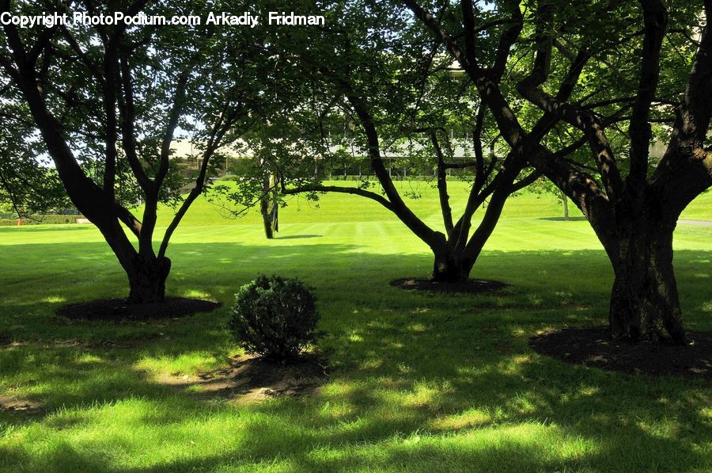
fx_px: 592
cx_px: 356
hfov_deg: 62.0
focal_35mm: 30
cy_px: 236
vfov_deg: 43.5
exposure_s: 1/125
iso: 200
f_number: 10
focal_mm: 20
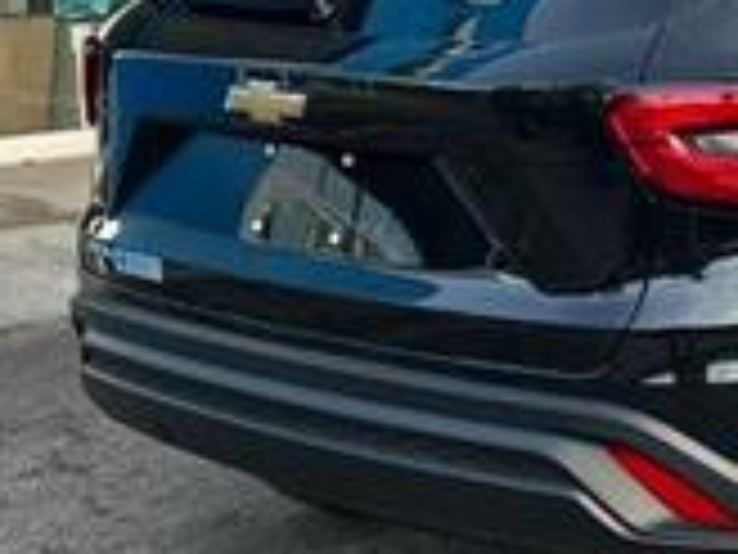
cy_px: 189
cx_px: 792
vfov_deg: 18.4
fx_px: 1706
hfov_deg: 23.1
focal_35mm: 80
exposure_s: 1/121
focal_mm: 5.7
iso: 50
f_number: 1.5
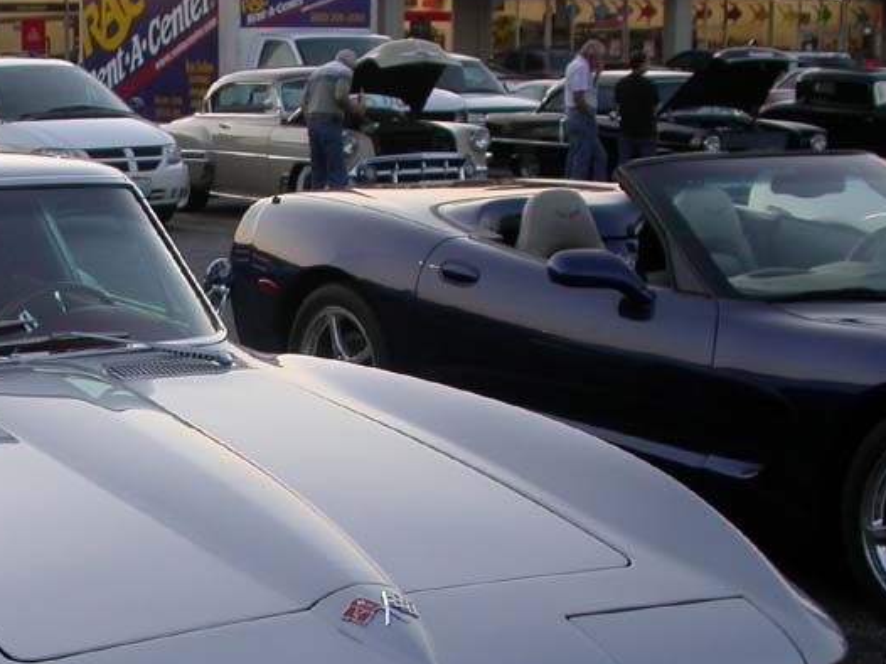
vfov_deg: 19.6
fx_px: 1893
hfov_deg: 25.6
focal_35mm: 74
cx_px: 111
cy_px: 544
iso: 100
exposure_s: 1/74
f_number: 3.7
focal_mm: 7.85
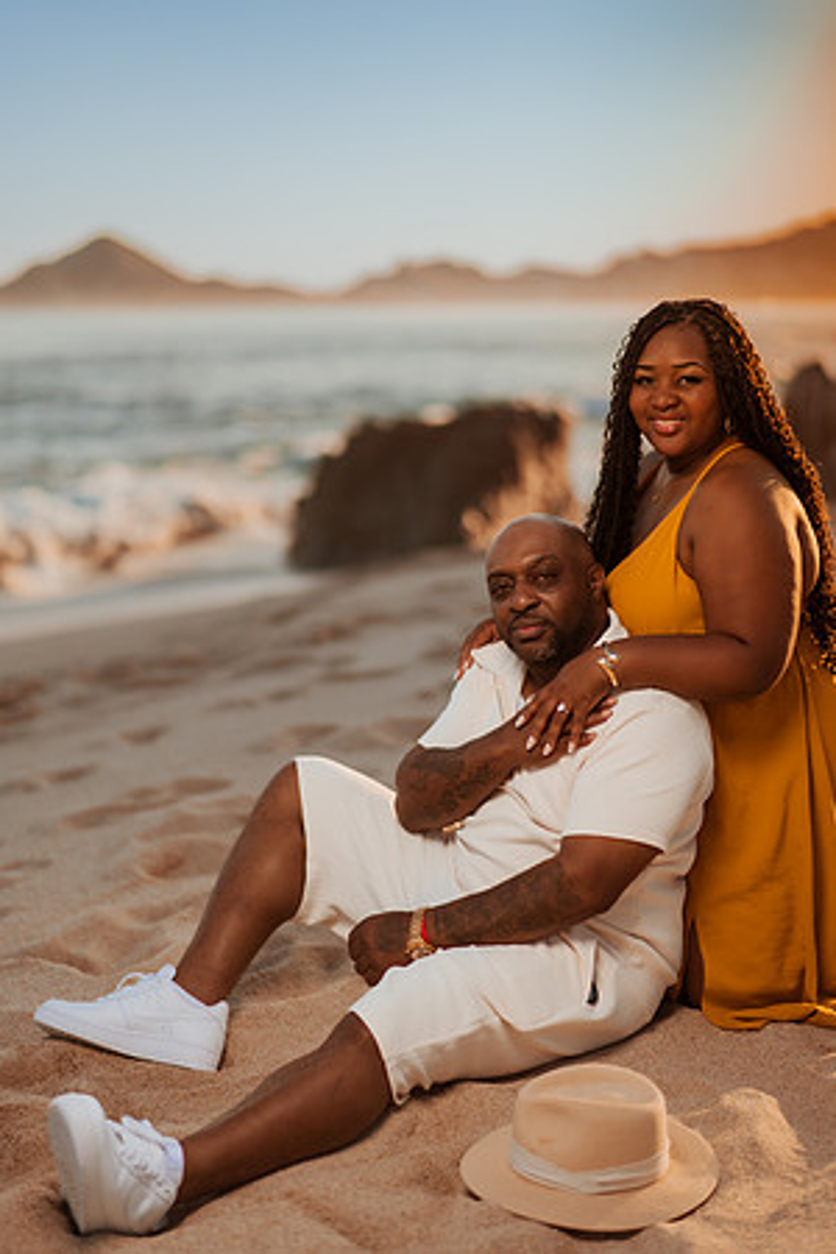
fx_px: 2020
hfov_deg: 23.4
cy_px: 627
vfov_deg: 34.5
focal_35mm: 58
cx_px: 418
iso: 100
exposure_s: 1/4000
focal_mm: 58
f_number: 1.4
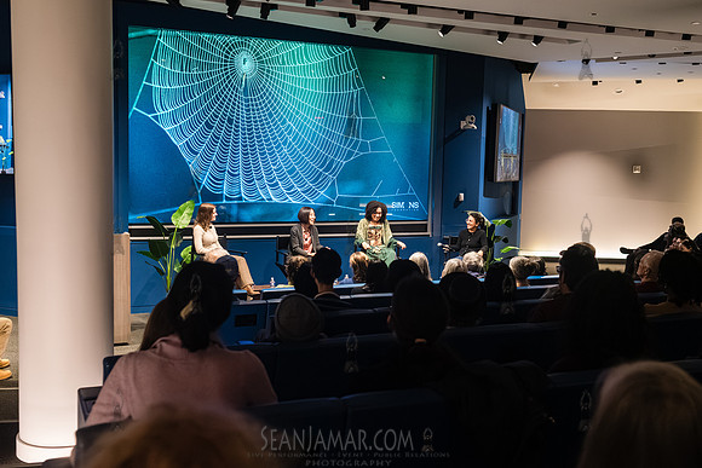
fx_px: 753
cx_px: 351
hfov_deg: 50.0
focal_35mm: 39
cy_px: 234
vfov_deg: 34.6
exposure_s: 1/160
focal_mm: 35
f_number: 4
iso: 5000
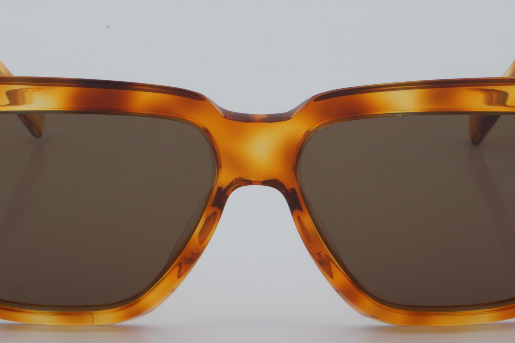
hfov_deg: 15.8
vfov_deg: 10.6
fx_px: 1857
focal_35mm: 130
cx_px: 256
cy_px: 179
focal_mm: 55
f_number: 32
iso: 100
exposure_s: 1/4
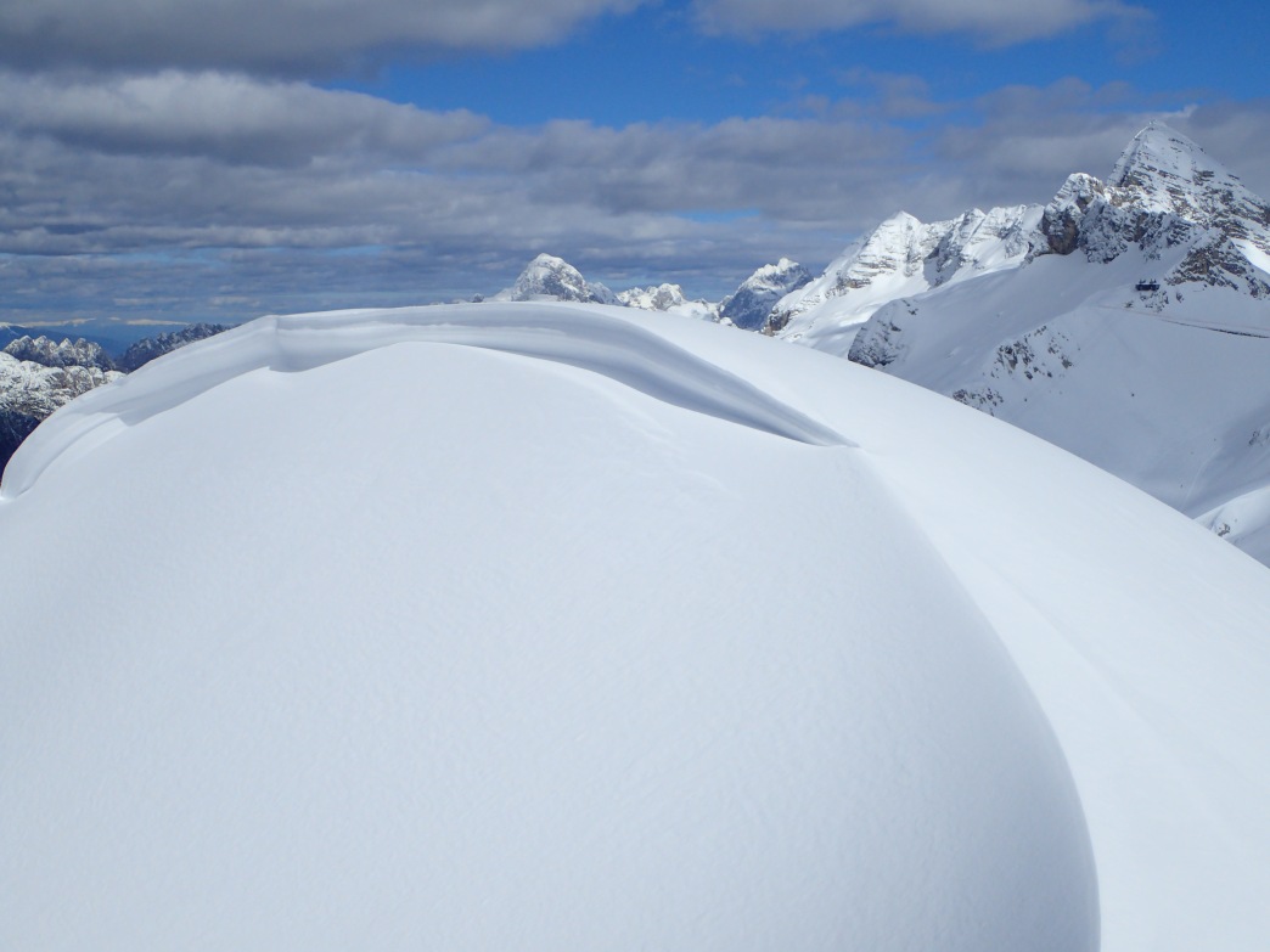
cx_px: 635
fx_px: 1578
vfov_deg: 33.6
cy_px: 476
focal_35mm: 43
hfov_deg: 43.9
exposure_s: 1/640
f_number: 11
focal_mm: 7.86
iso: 200
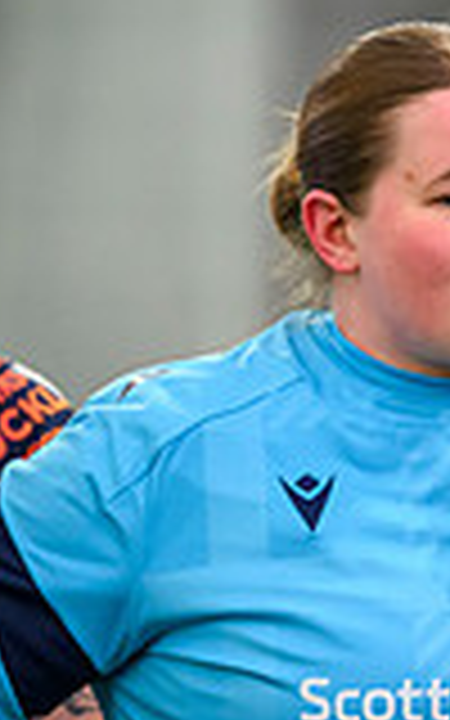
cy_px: 416
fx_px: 29002
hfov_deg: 0.9
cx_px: 1197
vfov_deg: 1.4
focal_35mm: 1478
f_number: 3.5
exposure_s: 1/1250
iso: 5000
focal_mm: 400
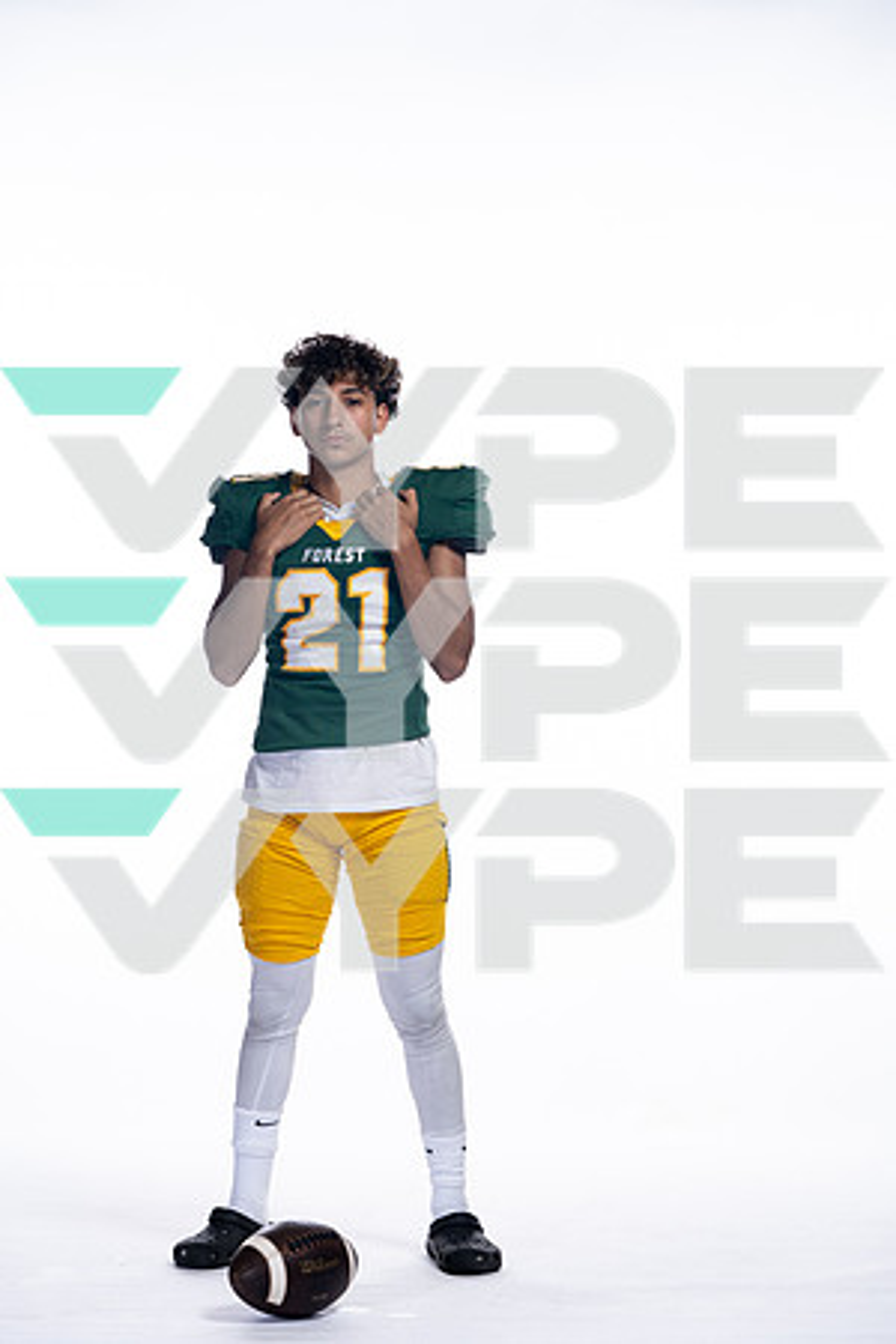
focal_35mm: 109
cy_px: 672
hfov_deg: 12.6
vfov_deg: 18.8
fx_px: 4069
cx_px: 448
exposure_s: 1/250
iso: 400
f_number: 6.3
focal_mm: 109
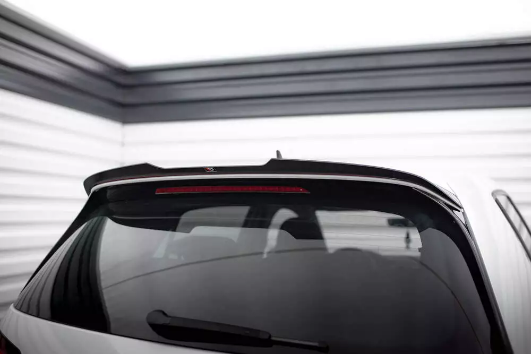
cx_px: 266
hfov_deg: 53.4
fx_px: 528
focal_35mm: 36
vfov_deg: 37.1
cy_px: 177
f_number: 2.5
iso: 500
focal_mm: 35
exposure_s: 1/125
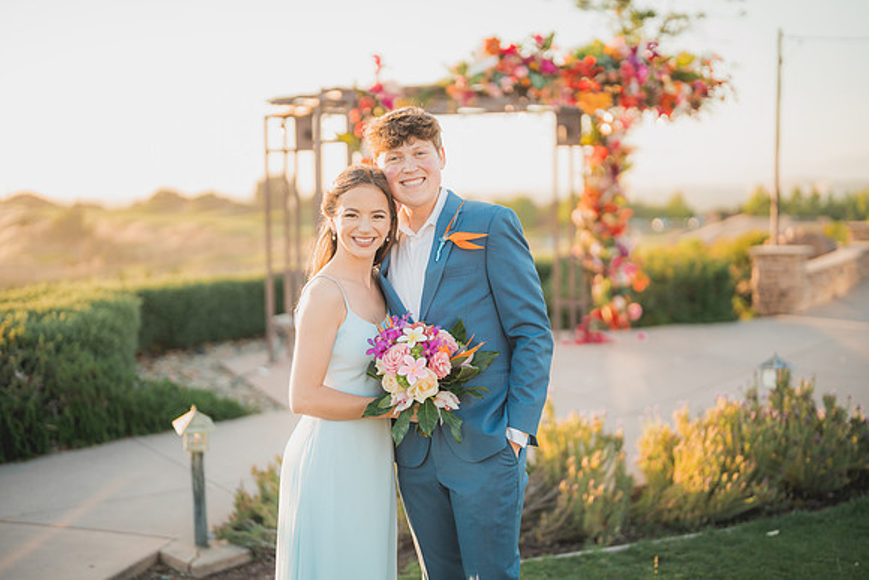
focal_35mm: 50
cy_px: 290
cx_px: 434
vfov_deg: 27.0
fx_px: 1207
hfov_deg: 39.6
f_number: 1.2
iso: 200
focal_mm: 50
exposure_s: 1/2000
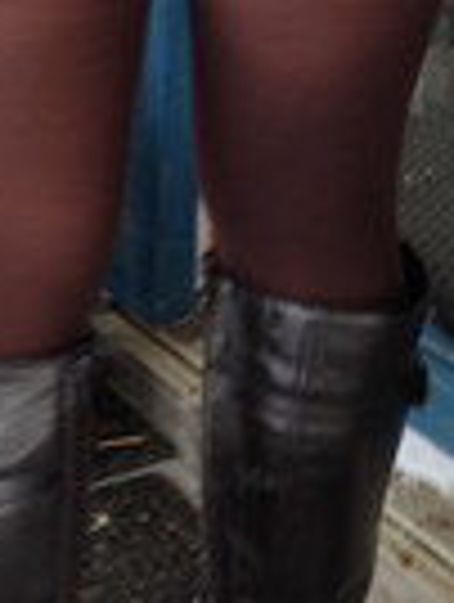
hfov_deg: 12.0
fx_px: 2144
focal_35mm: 123
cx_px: 92
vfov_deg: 15.8
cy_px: 45
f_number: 2.4
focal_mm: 4.12
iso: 64
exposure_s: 1/40
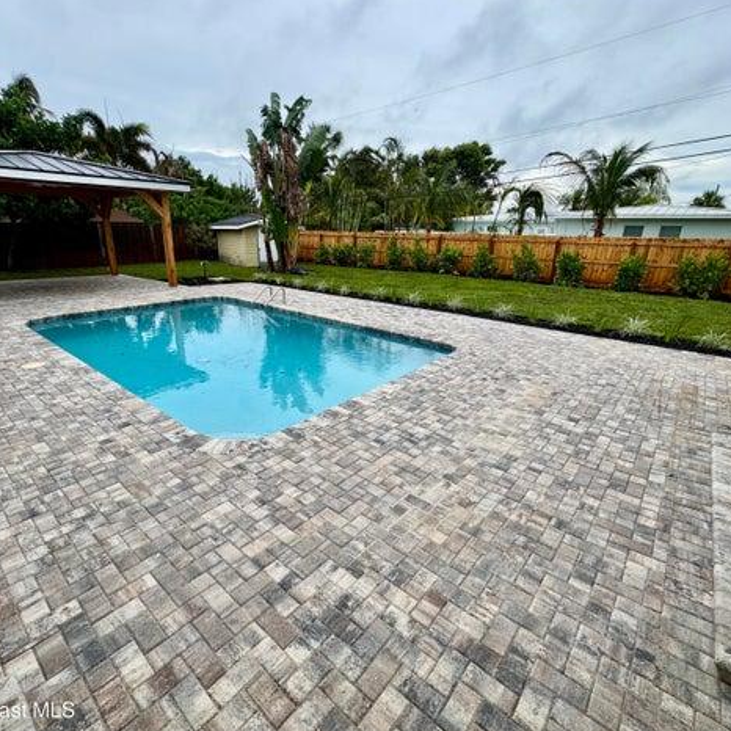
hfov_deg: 83.8
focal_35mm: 17
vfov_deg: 84.0
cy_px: 369
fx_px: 406
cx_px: 337
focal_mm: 2.22
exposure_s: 1/636
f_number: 2.2
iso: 40
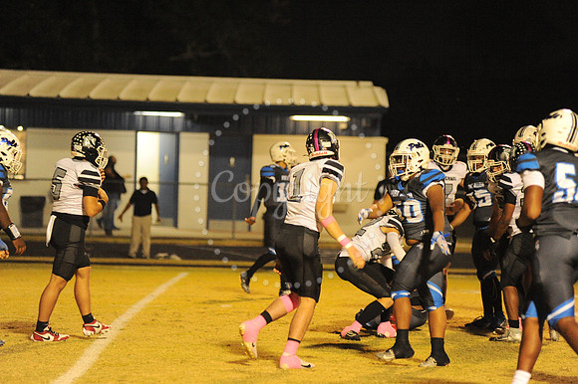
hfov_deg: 10.3
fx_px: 3209
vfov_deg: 6.9
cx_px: 289
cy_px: 192
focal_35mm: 200
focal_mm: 200
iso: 6400
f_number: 4
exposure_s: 1/320
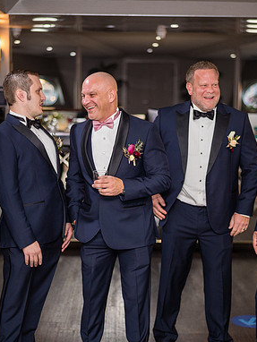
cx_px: 128
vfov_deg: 26.7
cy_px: 172
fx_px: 722
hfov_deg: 20.2
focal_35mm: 73
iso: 500
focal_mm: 50
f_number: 1.4
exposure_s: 1/250
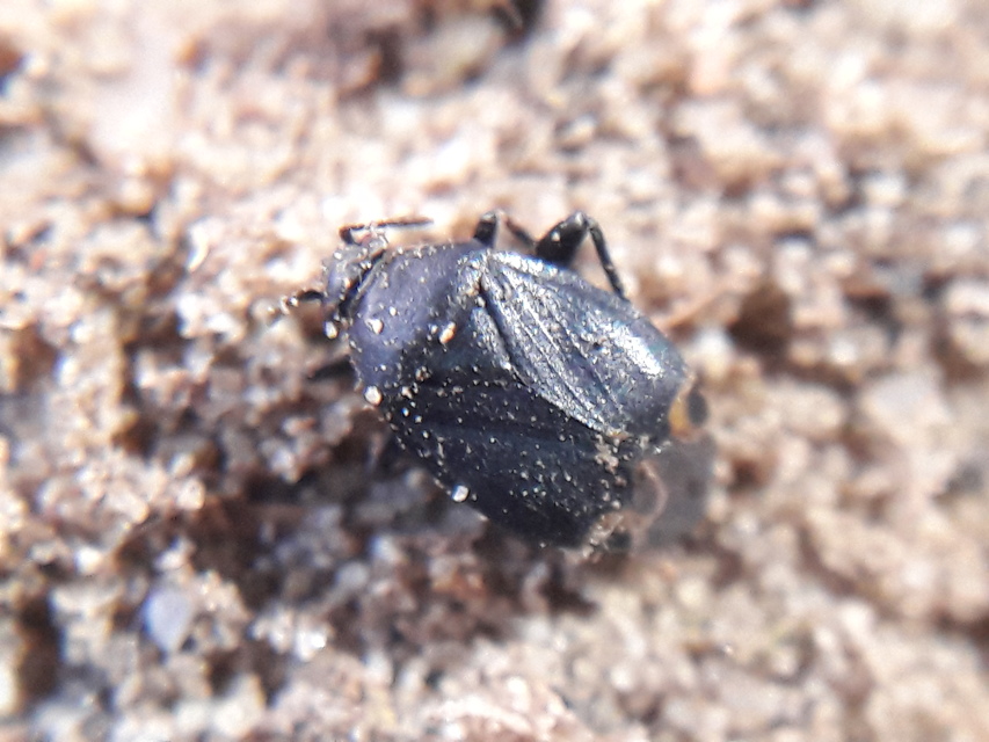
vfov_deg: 49.8
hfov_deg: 63.4
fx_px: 800
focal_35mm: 28
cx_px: 494
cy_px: 371
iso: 200
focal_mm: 3.7
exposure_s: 1/17
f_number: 1.9
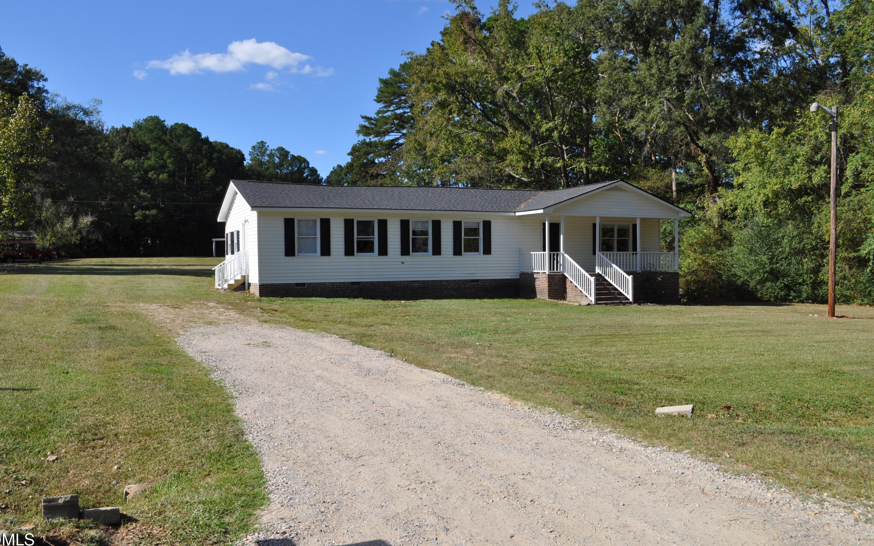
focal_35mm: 31
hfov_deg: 61.2
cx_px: 432
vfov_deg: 40.6
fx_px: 738
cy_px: 272
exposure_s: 1/400
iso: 200
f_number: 10
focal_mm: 20
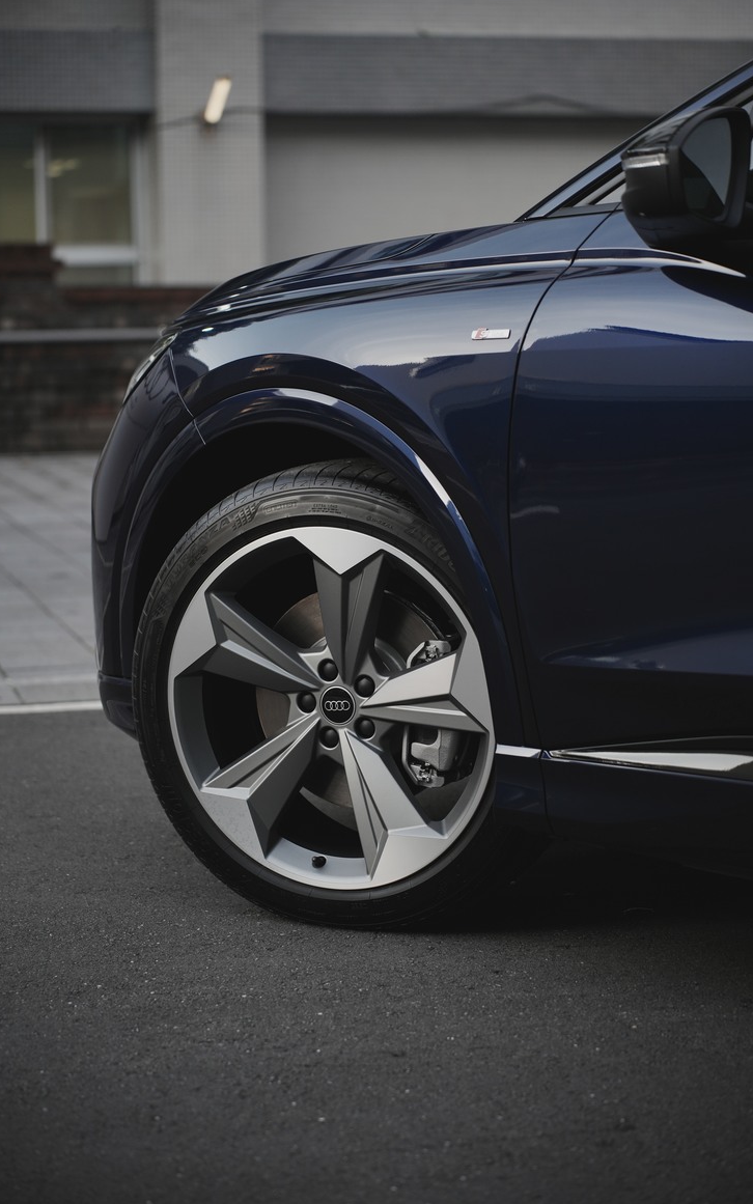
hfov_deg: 16.9
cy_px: 601
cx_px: 379
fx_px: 2527
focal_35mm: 77
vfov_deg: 26.8
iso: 100
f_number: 2.8
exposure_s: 1/640
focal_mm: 75
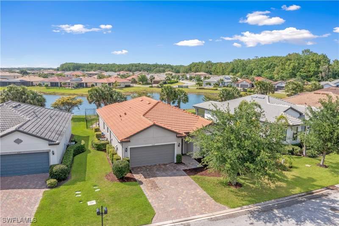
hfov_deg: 65.5
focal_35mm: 28
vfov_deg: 46.3
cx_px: 170
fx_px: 263
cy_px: 113
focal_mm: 10.26
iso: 100
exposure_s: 1/500
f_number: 6.3
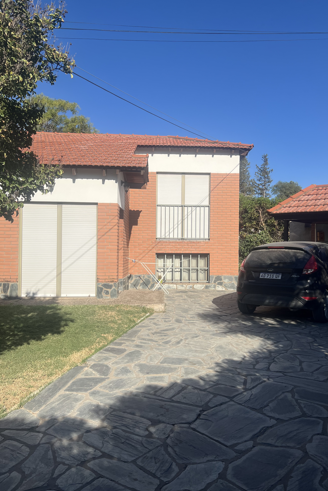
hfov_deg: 46.3
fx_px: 383
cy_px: 248
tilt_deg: +0.8
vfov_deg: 65.5
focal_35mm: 28
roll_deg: -1.2
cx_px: 179
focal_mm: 5.7
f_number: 1.5
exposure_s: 1/6211
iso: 50
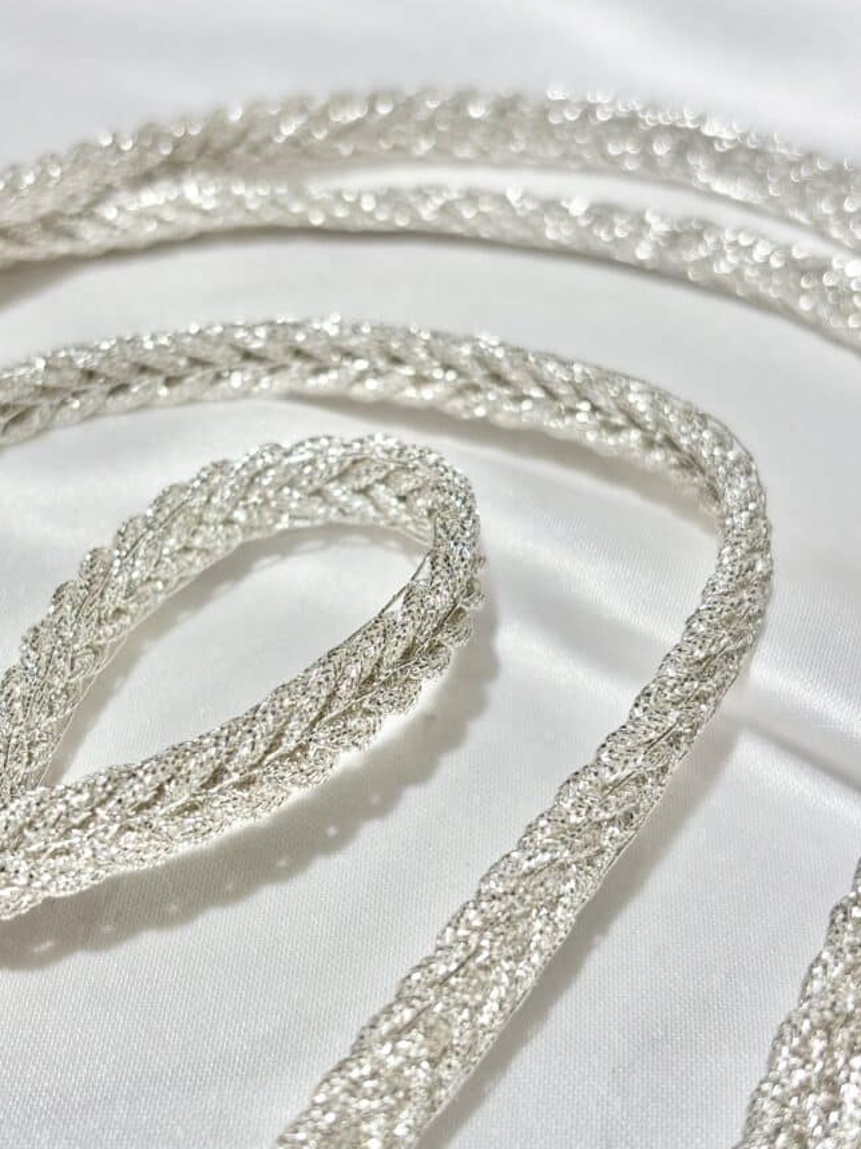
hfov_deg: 23.6
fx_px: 2057
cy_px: 603
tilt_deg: -30.3
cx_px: 362
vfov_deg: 31.2
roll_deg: +5.4
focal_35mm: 62
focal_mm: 5.96
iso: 32
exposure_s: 1/355
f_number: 1.6
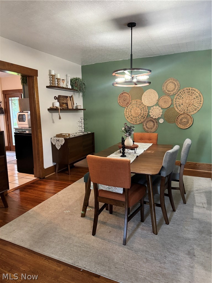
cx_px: 106
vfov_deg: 71.6
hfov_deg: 56.8
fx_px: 196
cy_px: 142
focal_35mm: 24
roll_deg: +1.0
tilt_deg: -9.5
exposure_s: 1/60
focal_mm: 6.76
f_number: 1.78
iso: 640
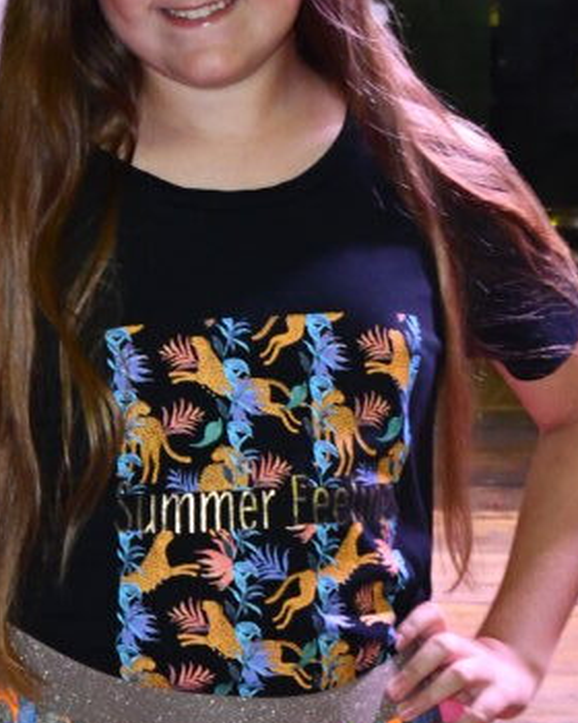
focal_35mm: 165
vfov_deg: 11.7
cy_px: 357
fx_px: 3528
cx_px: 185
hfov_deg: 9.4
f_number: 7.1
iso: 4000
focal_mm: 40
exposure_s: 1/200
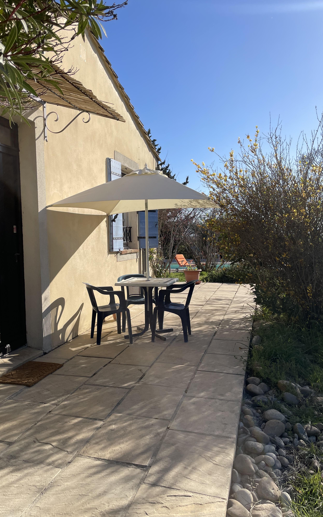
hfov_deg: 44.3
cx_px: 132
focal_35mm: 28
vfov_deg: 66.5
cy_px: 262
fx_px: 394
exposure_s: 1/3861
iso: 32
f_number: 1.6
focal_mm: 4.2
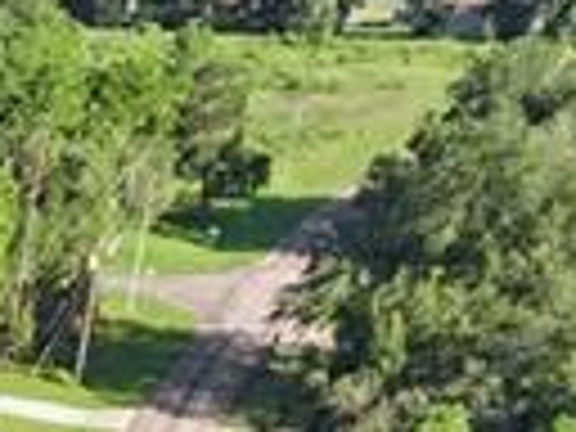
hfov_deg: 9.7
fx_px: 2662
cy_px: 1316
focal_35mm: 160
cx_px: -1102
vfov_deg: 7.9
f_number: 2.8
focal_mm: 3.6
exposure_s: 1/200
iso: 100
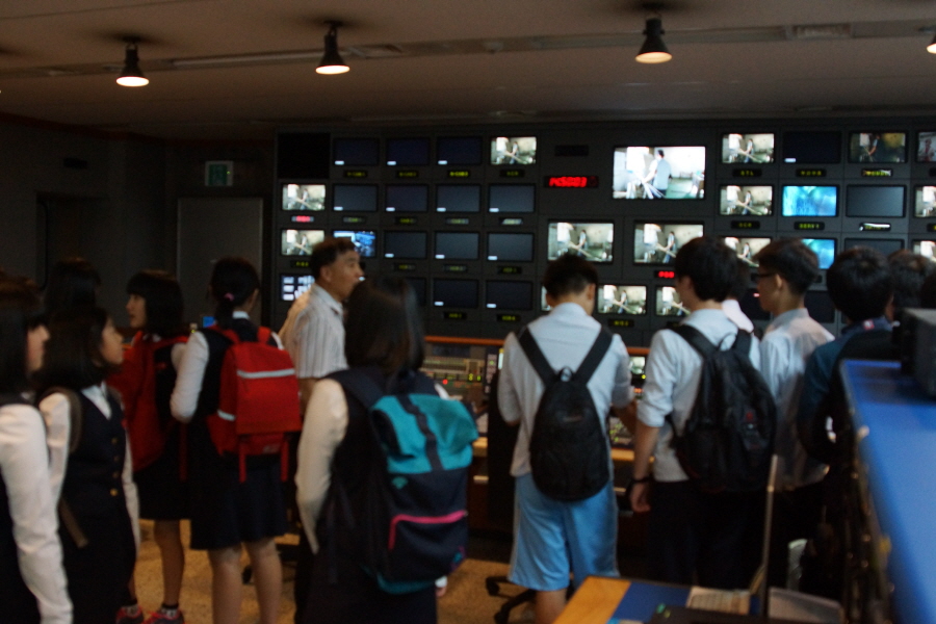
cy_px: 312
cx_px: 468
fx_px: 936
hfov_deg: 53.1
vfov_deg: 36.9
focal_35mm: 36
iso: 1600
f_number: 2.8
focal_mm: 24
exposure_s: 1/125
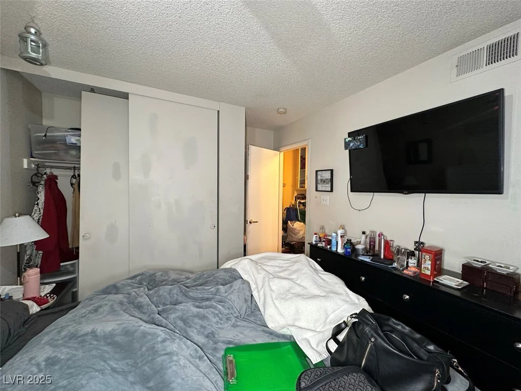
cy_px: 196
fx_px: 211
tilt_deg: -0.8
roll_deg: -0.1
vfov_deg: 85.7
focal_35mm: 14
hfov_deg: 102.1
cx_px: 260
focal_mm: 2.22
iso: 200
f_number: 2.2
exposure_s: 1/60
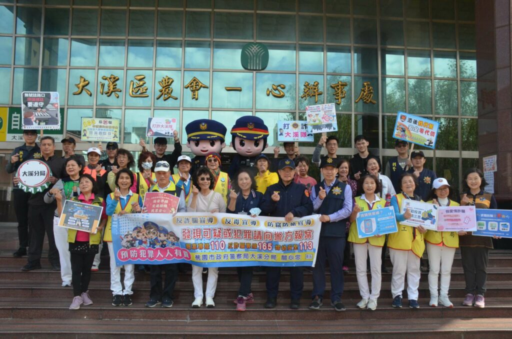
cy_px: 170
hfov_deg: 62.0
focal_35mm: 30
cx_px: 256
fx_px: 426
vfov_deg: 43.4
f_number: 13
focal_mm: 20
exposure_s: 1/640
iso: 1250
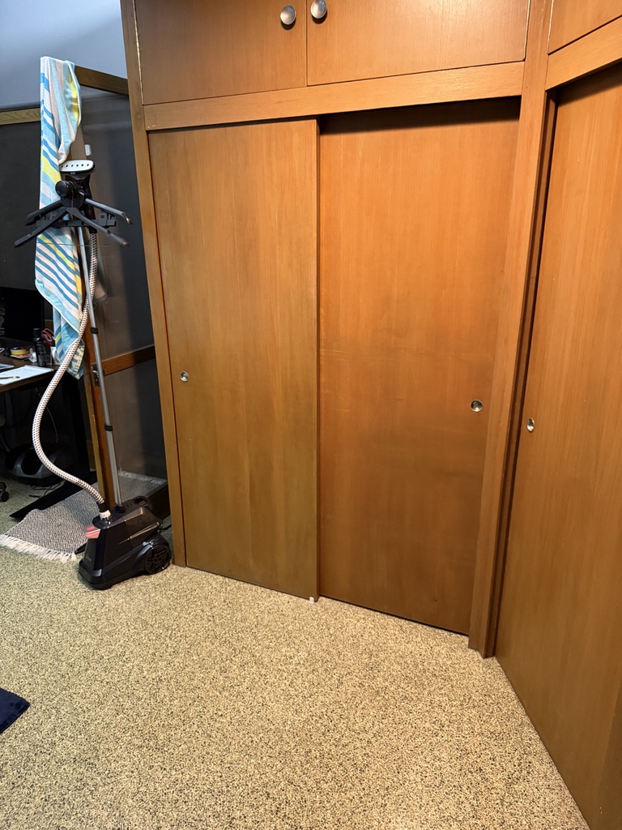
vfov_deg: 71.6
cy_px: 415
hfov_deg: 56.8
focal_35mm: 24
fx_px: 575
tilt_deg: -18.1
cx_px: 311
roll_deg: -0.7
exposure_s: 1/40
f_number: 1.78
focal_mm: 6.76
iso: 640
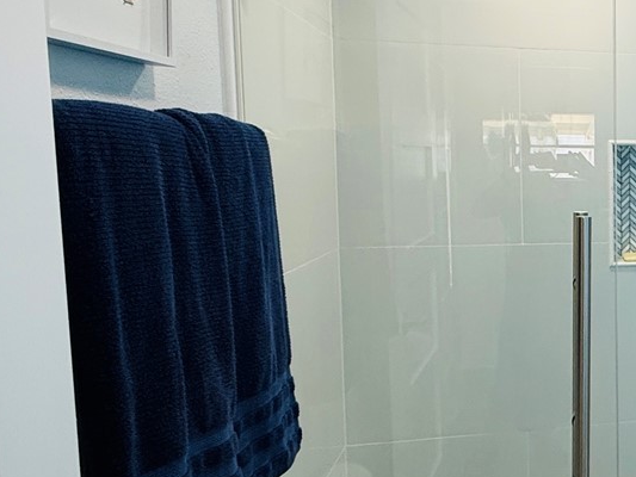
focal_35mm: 42
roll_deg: -1.8
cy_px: 236
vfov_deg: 34.4
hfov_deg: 35.7
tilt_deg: -3.7
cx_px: 752
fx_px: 772
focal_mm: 2.22
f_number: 2.2
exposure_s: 1/120
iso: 160
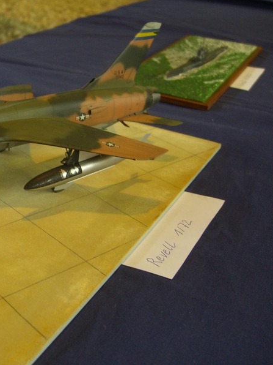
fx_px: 536
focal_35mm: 51
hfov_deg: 27.7
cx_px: 37
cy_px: 182
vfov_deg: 37.5
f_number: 2.8
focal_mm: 7.9
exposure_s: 1/40
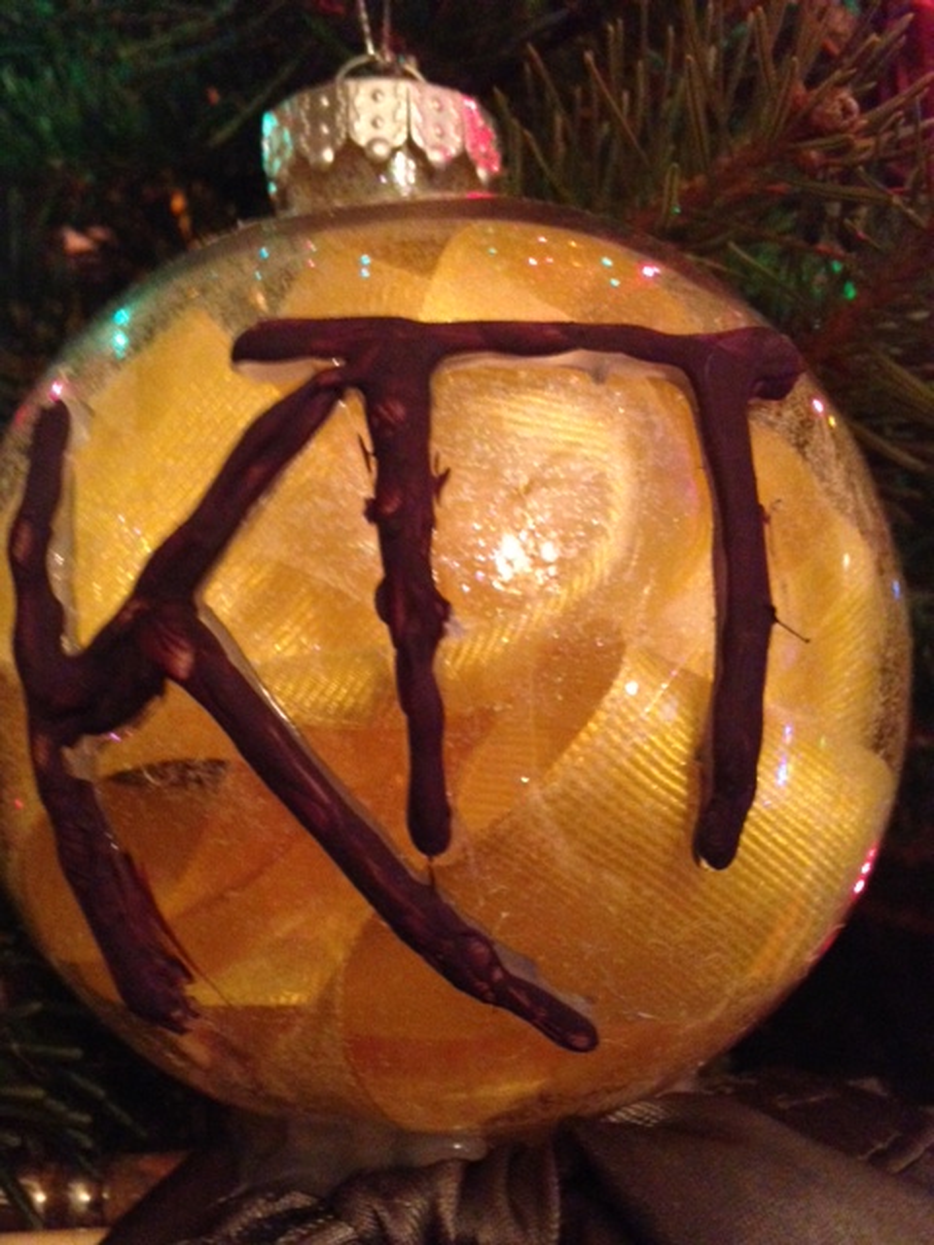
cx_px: 467
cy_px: 622
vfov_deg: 55.4
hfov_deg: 42.9
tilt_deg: -7.5
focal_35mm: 33
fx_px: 1187
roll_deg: -2.7
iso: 800
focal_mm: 4.12
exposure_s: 1/15
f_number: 2.4
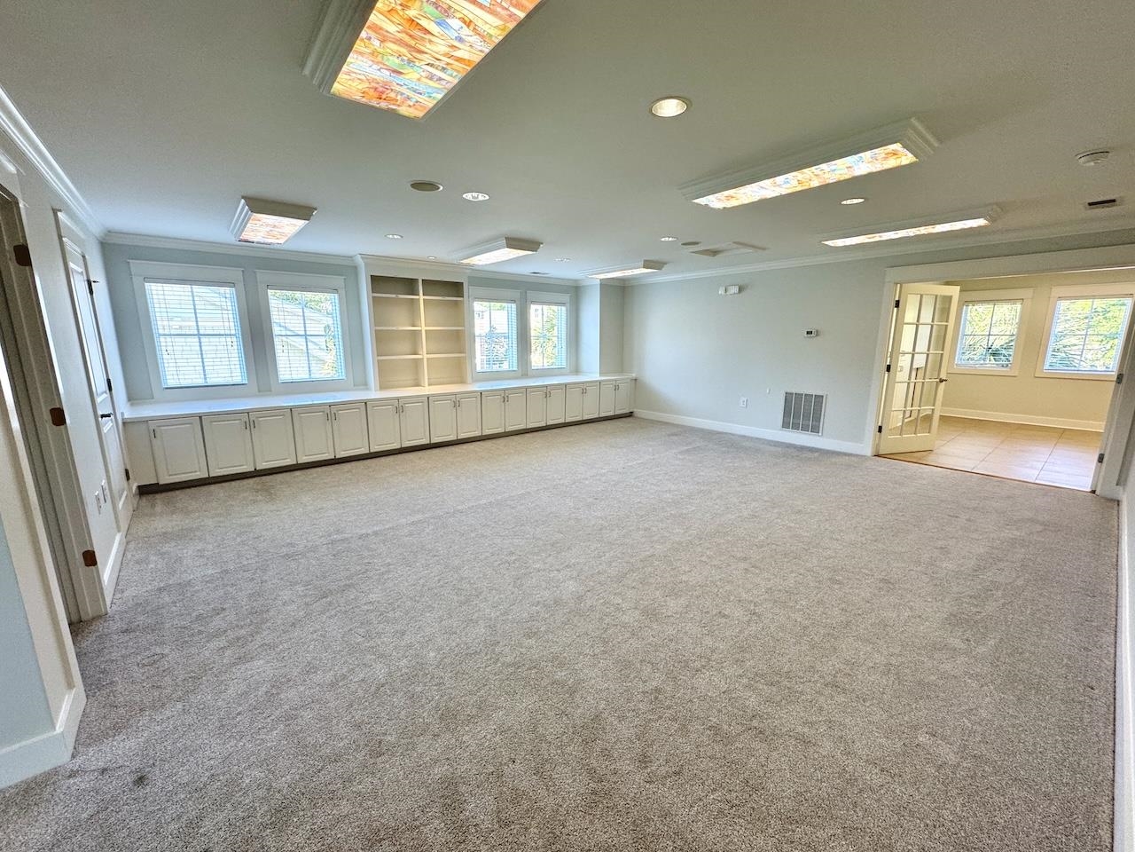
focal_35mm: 14
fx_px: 459
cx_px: 568
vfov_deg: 85.7
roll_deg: +0.0
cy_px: 426
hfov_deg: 102.1
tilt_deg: -11.3
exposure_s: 1/120
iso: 125
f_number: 2.2
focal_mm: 2.22
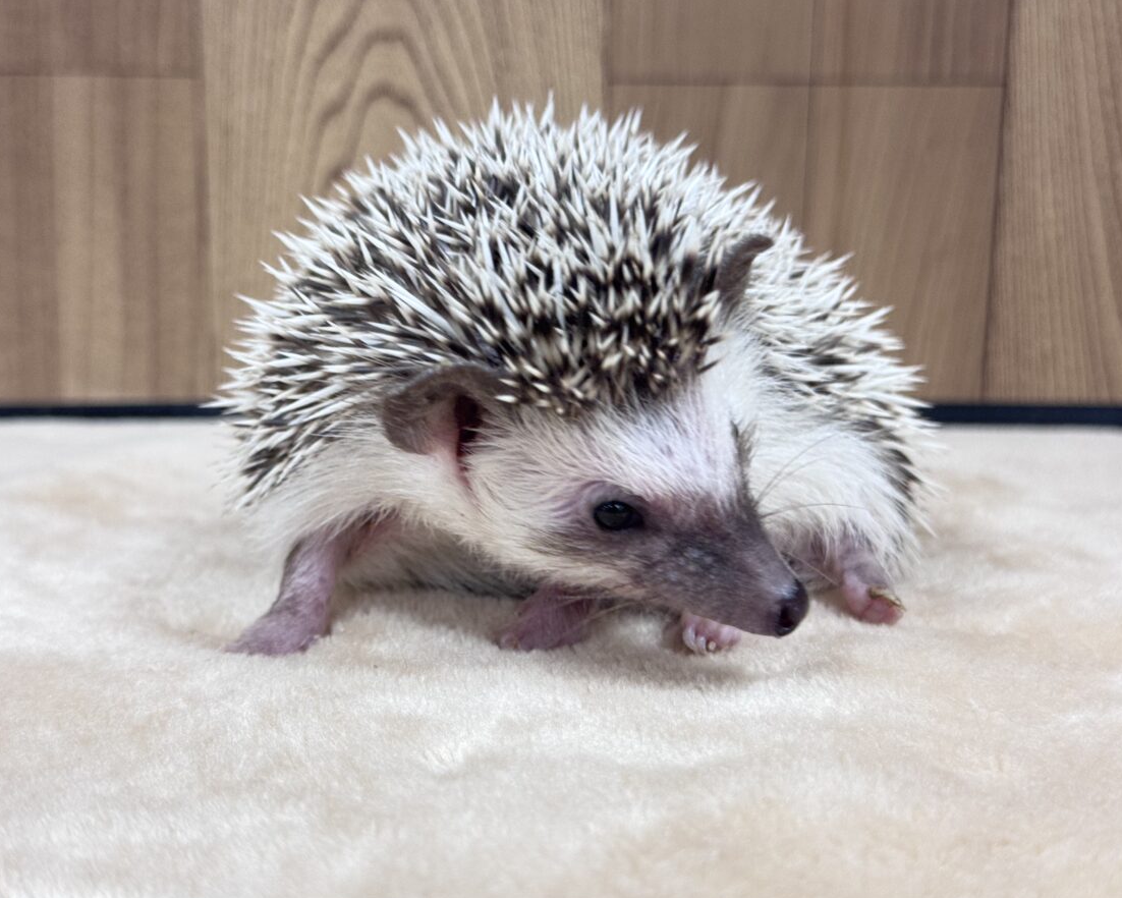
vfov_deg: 29.7
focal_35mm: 51
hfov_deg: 36.6
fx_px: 1694
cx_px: 539
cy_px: 455
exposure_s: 1/63
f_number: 1.78
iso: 100
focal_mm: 6.76
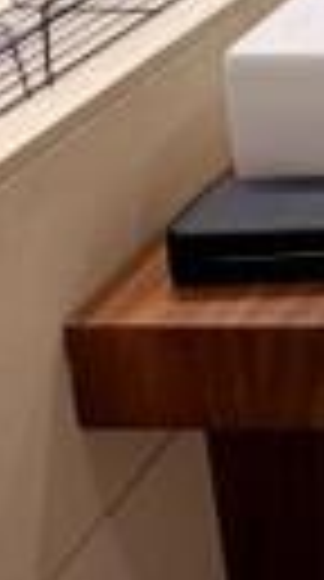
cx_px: 938
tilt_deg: -10.3
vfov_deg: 23.9
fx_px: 1060
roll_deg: -0.4
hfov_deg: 11.4
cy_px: -299
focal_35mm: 69
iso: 80
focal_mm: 2.22
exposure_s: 1/100
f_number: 2.2
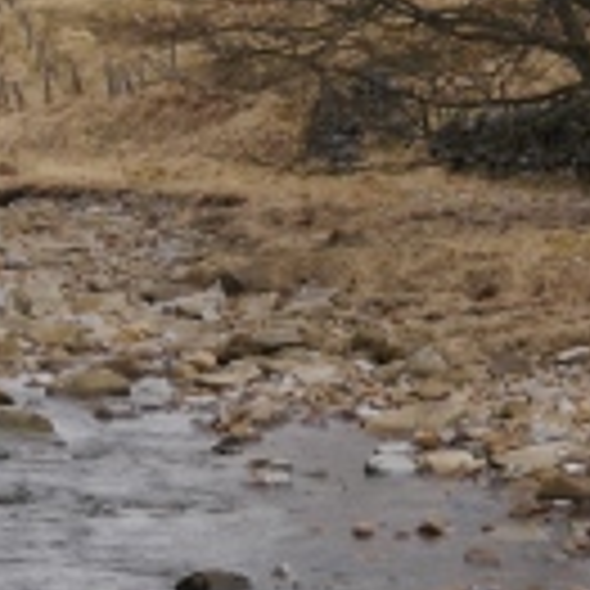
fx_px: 4705
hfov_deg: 7.1
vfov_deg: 7.2
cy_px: 90
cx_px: -77
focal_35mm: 244
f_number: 6.3
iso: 160
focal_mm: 42
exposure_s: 1/200
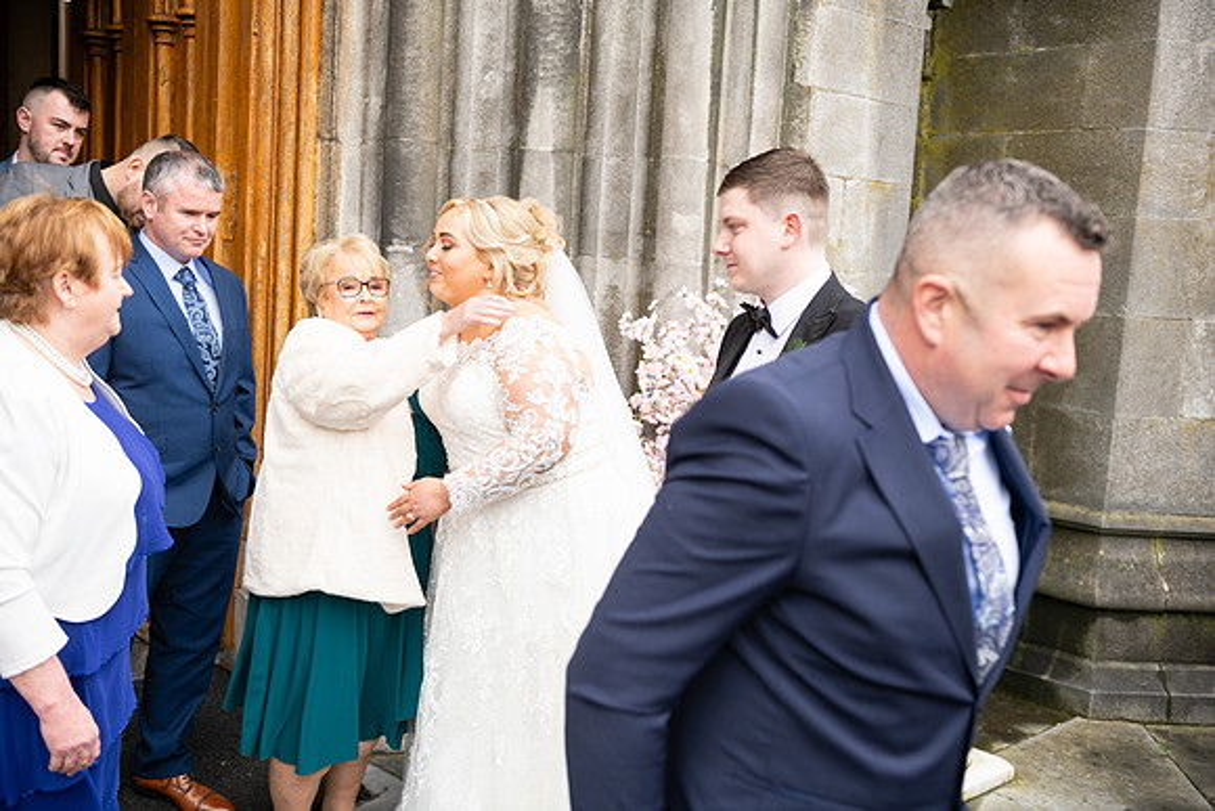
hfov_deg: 50.7
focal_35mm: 38
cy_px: 406
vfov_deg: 35.1
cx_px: 608
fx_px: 1283
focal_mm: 38
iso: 125
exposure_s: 1/160
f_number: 3.5
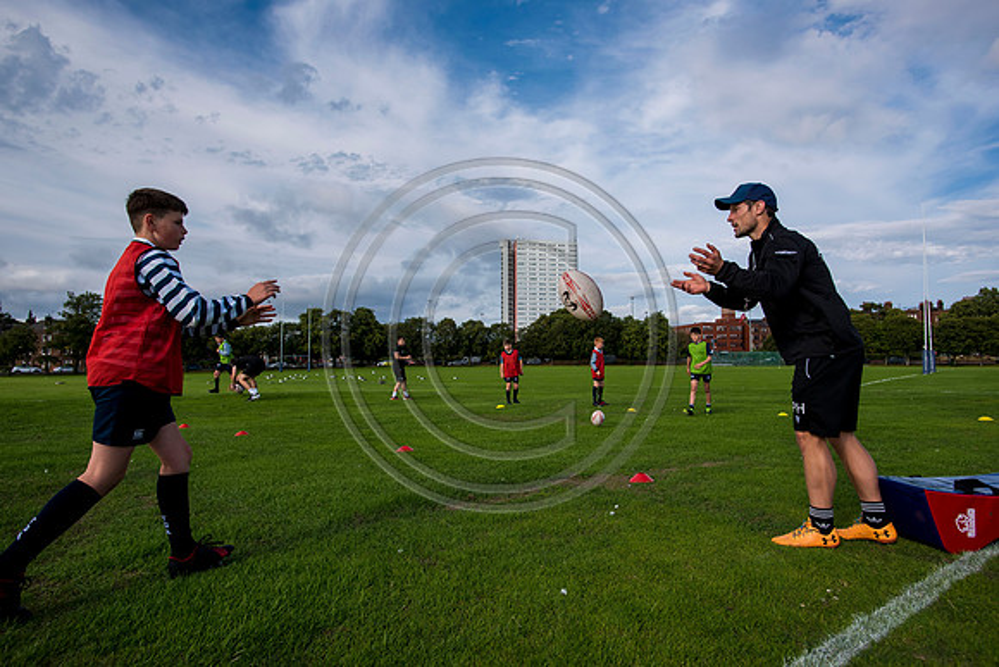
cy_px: 334
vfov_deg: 62.0
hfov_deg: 84.0
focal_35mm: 20
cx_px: 500
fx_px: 555
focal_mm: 20
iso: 250
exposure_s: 1/2000
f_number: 4
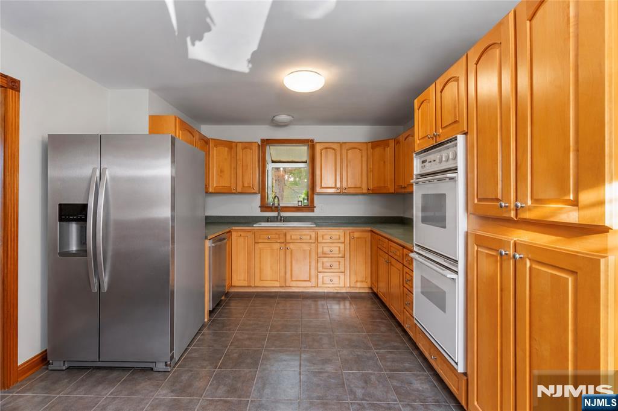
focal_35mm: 16
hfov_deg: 96.8
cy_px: 206
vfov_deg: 73.7
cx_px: 309
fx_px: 275
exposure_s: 1/25
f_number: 11
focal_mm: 16
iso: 3200
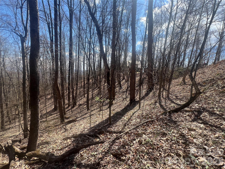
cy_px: 84
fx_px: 84
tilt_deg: -6.8
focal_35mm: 13
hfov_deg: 106.2
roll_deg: -2.5
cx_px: 112
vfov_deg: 89.9
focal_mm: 1.57
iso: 32
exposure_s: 1/497
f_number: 1.8
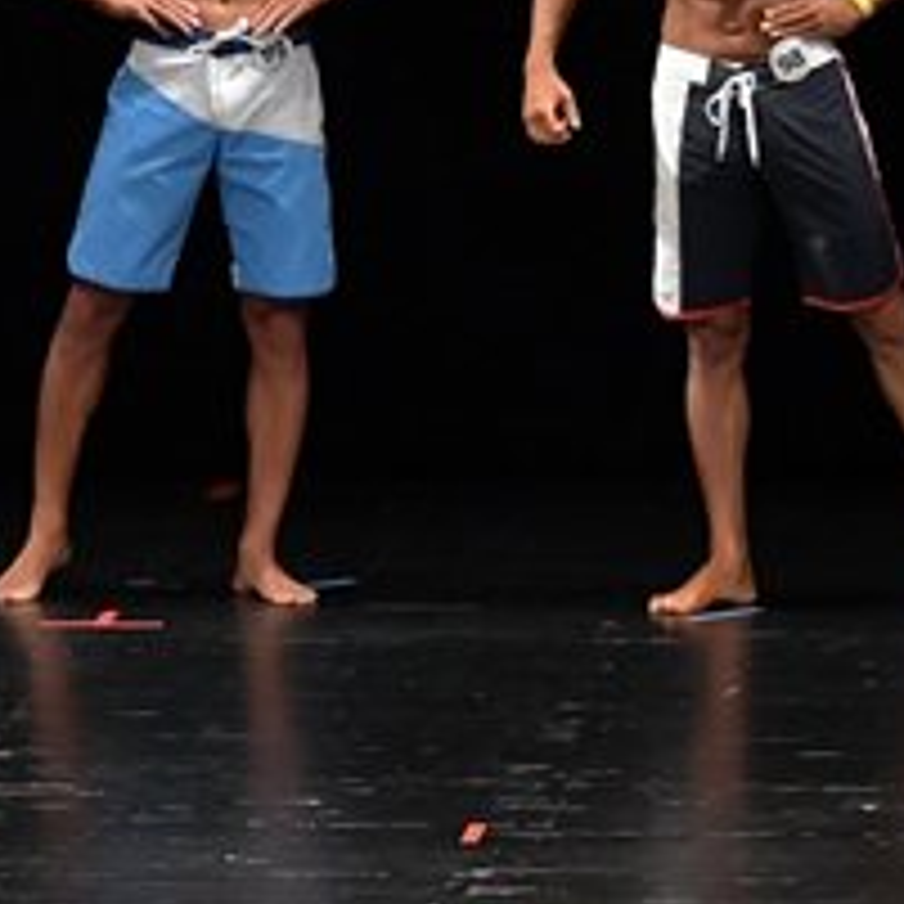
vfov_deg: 3.6
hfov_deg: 3.6
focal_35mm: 492
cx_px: 263
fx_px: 14537
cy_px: 270
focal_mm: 100
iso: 3200
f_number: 5.6
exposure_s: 1/400
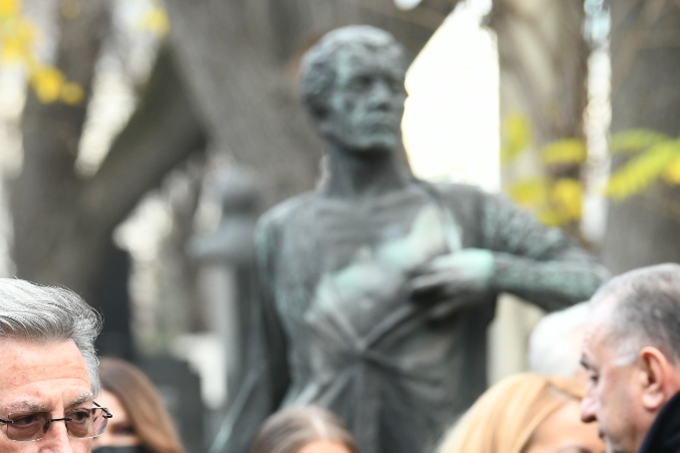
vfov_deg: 4.2
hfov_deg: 6.4
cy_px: 524
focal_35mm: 323
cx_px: 55
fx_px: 6099
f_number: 4.5
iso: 800
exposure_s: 1/125
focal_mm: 135
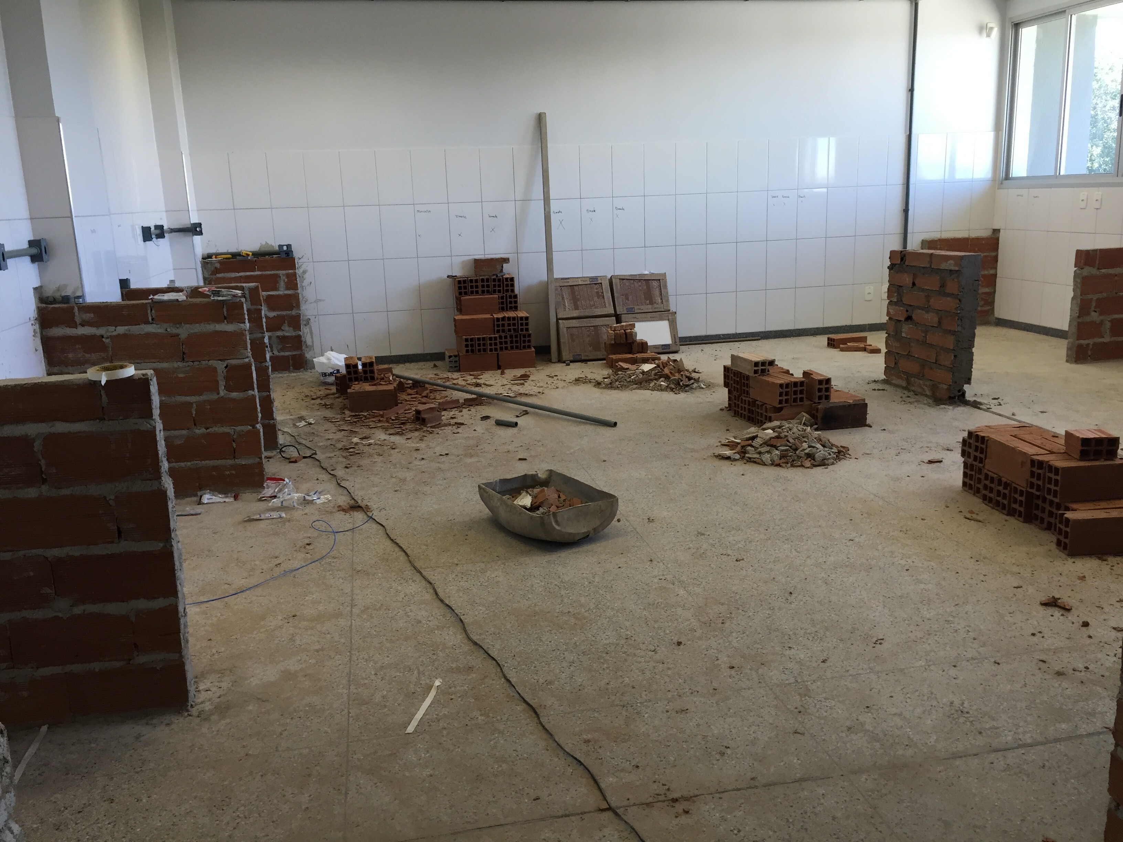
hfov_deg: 61.7
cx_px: 562
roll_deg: +1.8
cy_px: 421
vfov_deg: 48.2
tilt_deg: -14.0
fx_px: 941
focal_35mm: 29
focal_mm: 4.15
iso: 32
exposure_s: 1/40
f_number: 2.2
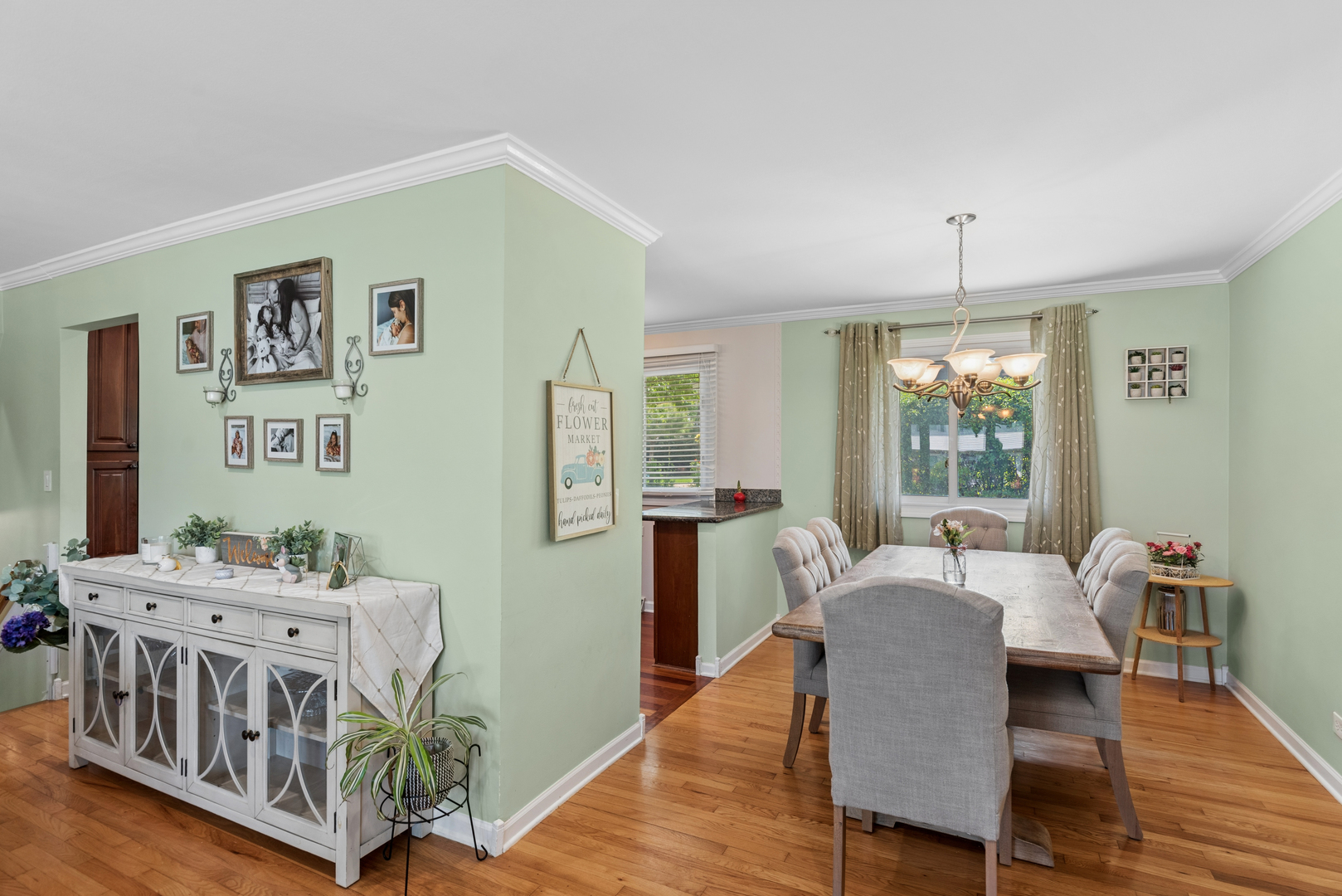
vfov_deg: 70.5
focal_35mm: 17
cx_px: 671
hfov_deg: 93.3
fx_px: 634
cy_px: 448
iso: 200
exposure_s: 1/25
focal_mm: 17
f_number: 8
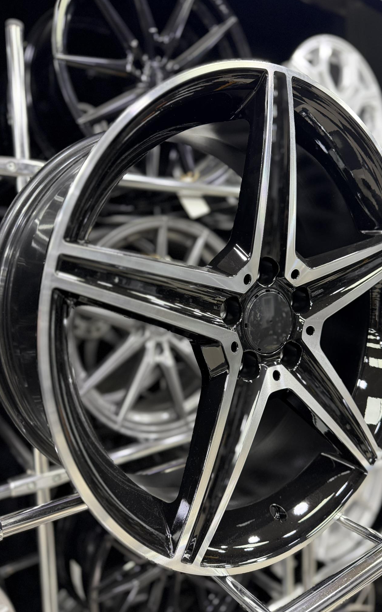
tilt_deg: -5.0
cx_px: 204
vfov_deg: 70.4
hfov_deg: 47.6
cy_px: 307
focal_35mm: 26
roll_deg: +1.0
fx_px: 433
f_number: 1.78
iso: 320
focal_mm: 6.76
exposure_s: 1/100
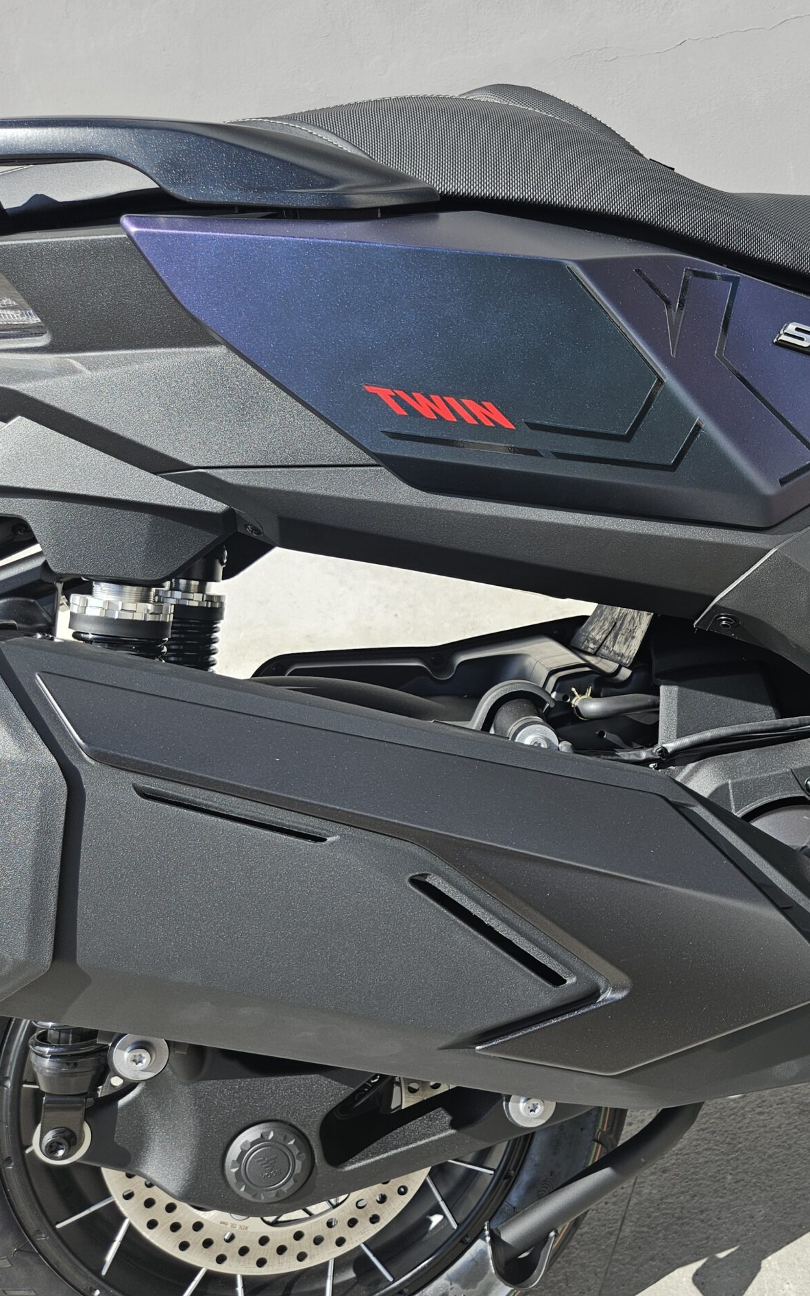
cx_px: 704
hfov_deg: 36.3
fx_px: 1165
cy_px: 650
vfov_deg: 58.1
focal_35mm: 33
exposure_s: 1/673
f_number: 1.8
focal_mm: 5.4
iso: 25
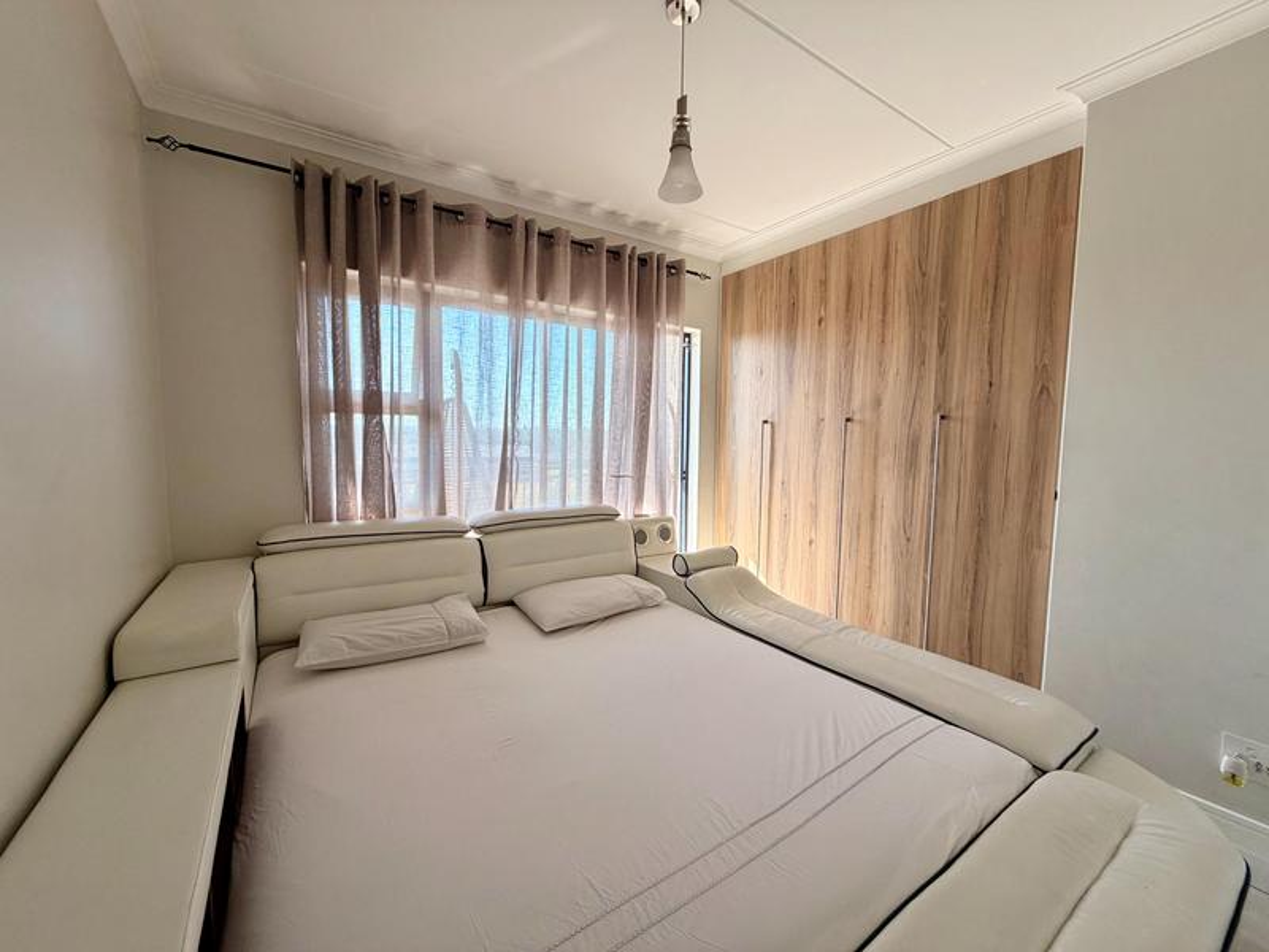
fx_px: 513
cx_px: 634
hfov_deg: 102.1
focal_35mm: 14
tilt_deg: -3.3
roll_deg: +0.1
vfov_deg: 85.7
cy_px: 476
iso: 80
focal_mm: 2.22
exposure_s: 1/121
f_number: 2.2
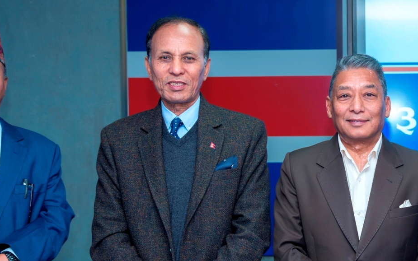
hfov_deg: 24.8
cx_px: 400
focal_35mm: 80
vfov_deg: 16.3
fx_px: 911
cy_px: 179
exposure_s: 1/200
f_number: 2.8
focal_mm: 31
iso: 500
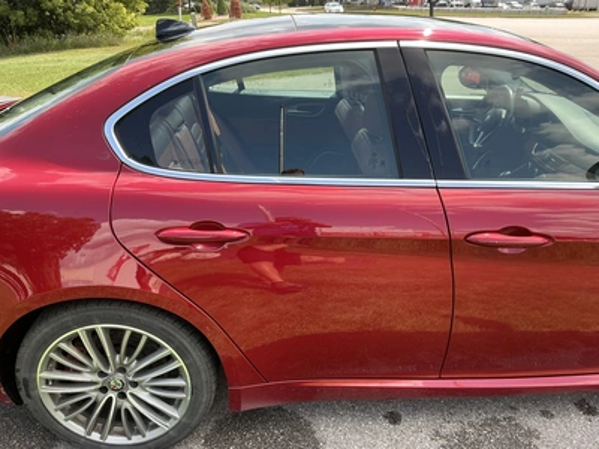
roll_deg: +0.7
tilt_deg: -21.0
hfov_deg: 63.4
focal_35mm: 28
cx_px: 300
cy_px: 224
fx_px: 485
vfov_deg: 49.7
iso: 25
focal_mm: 3
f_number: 1.8
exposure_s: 1/309
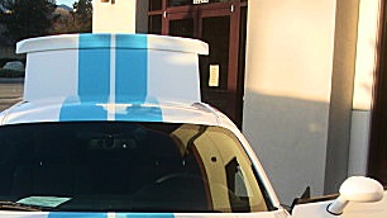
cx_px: 111
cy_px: 261
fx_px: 841
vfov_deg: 14.3
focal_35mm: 82
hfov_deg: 25.7
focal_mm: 6.3
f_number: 2.8
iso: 50
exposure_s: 1/250
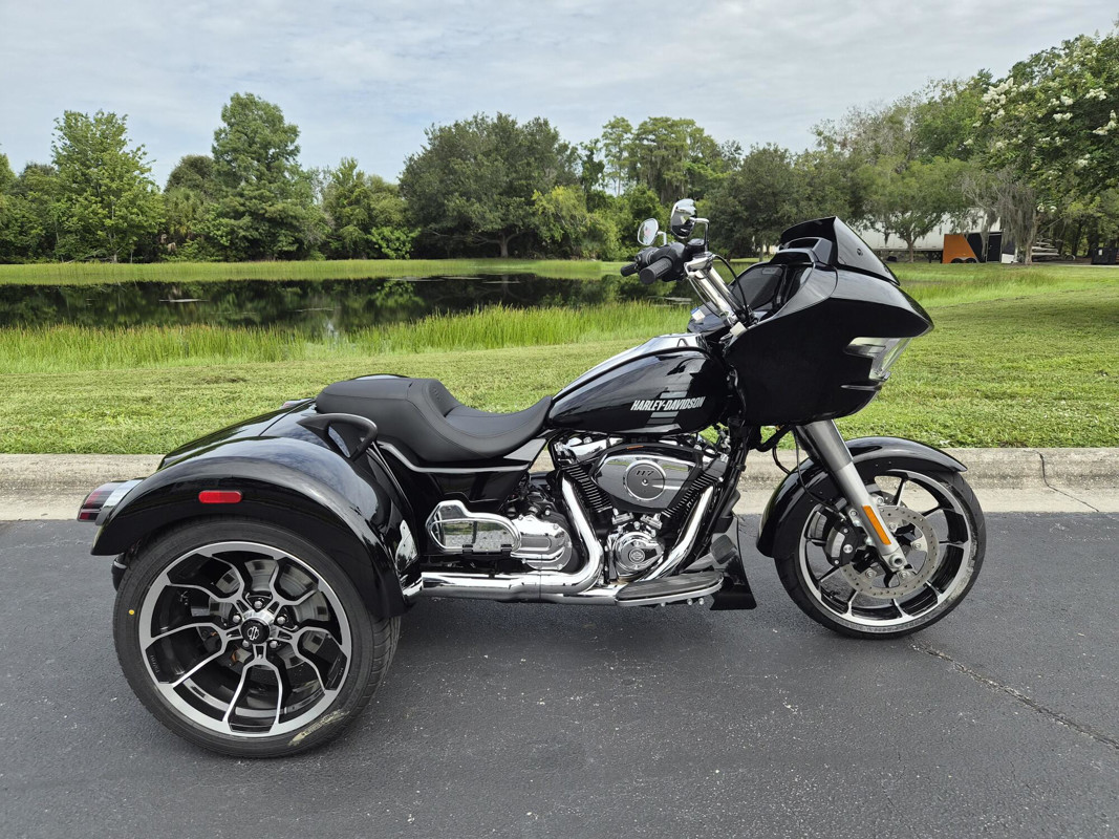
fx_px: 743
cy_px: 420
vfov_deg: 58.9
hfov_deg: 73.9
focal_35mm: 23
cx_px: 560
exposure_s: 1/3416
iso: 80
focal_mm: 5.4
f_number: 1.8
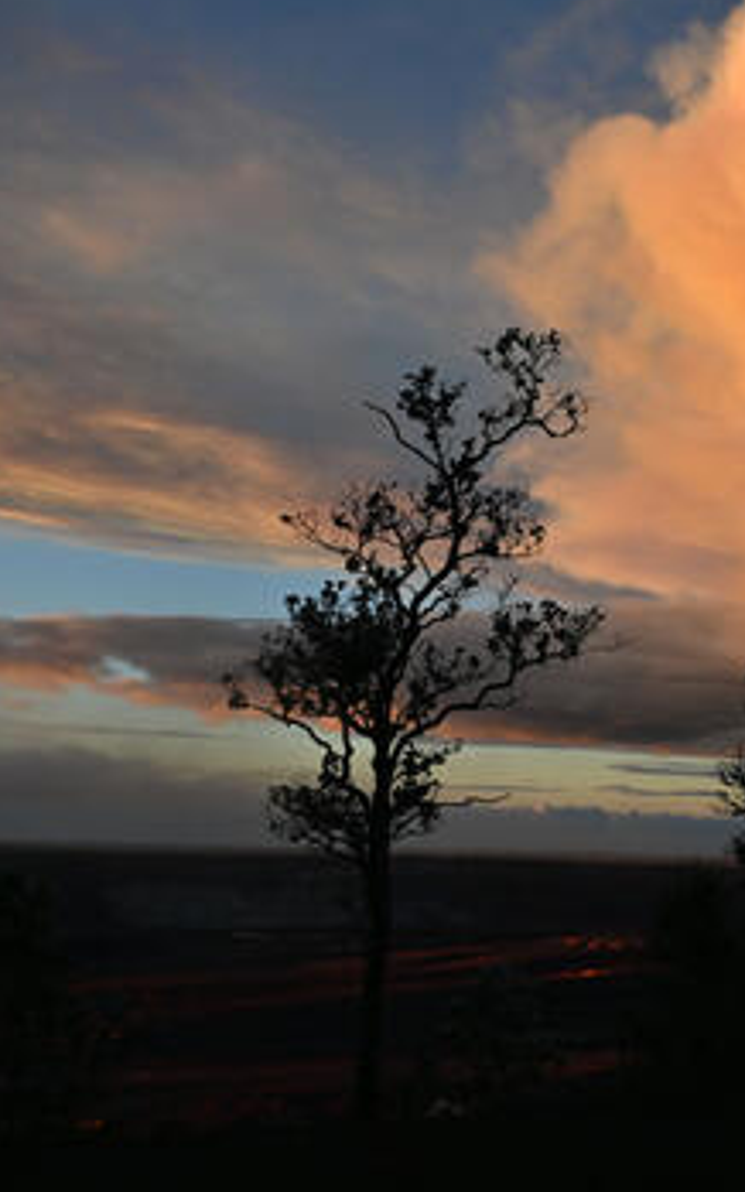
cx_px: 902
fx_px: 1365
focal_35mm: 42
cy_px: 599
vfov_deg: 47.2
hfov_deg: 26.9
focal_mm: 24
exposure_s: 1/250
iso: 125
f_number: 5.6
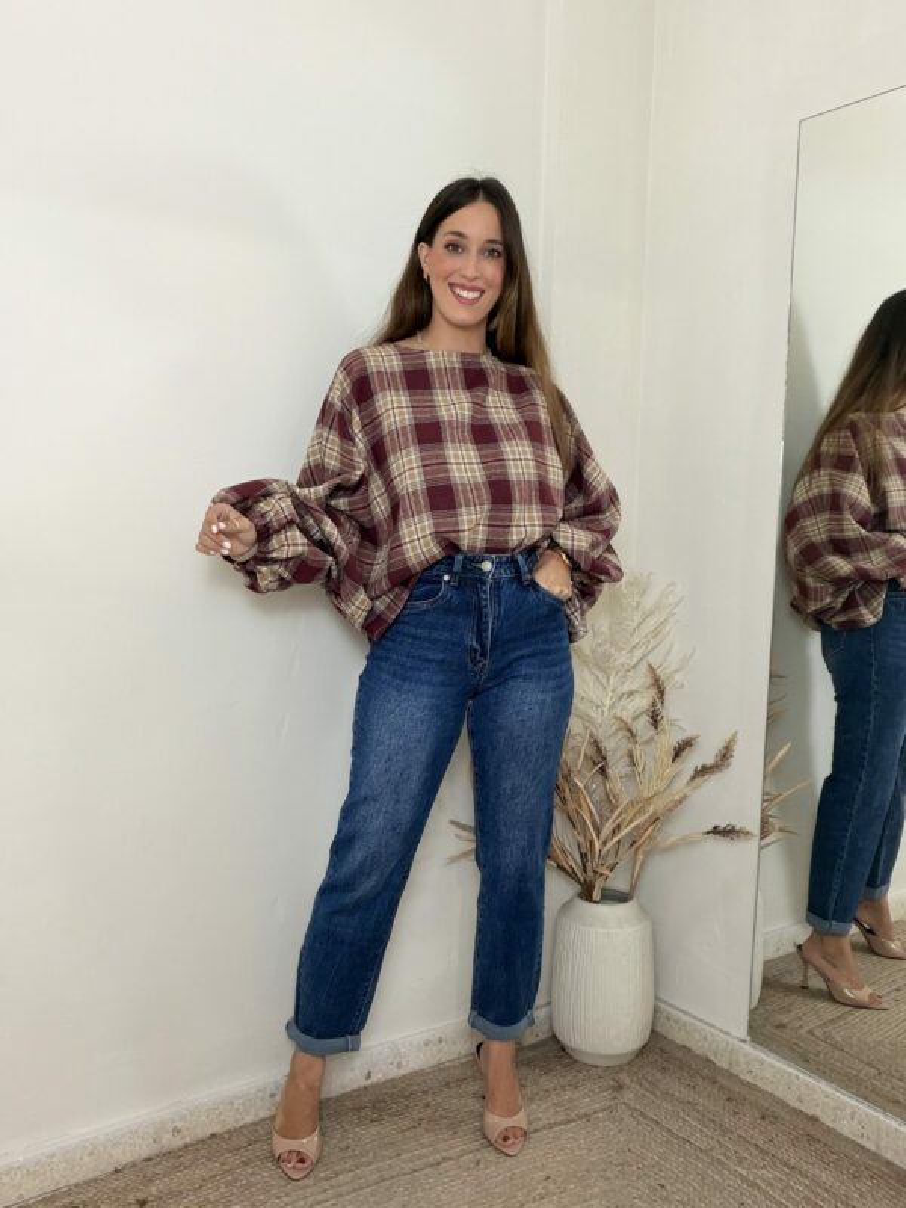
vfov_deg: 60.0
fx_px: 1047
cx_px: 453
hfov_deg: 46.8
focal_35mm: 30
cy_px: 604
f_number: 1.9
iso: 100
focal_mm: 2.71
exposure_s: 1/50
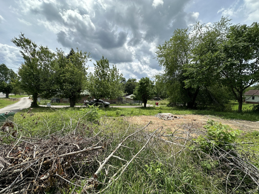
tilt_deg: -2.9
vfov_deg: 85.7
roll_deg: -1.6
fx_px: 105
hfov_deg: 102.1
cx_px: 130
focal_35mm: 14
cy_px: 97
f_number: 2.2
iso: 50
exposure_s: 1/1742
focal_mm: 2.22
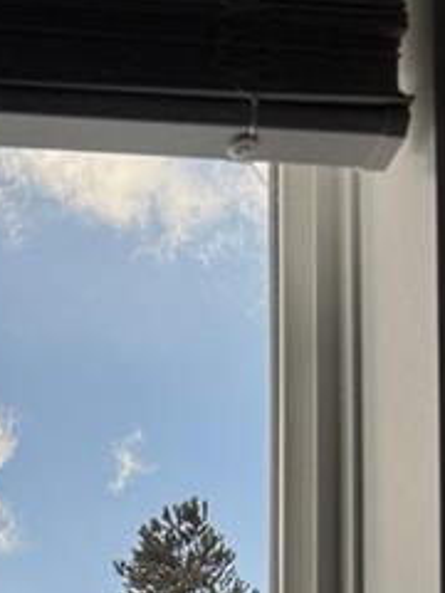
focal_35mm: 120
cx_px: -269
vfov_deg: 14.2
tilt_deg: +4.0
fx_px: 2057
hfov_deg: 11.7
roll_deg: -1.1
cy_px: 1114
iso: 80
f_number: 1.78
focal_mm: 6.76
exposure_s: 1/3096
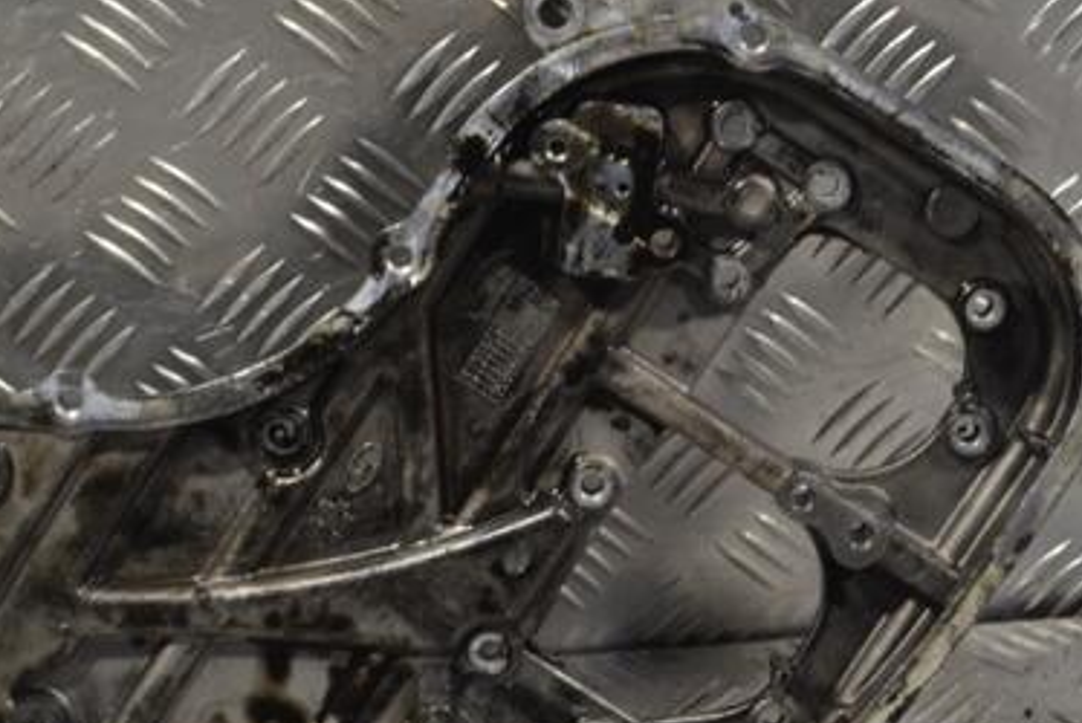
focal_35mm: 125
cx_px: 341
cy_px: 466
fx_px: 3760
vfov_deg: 11.0
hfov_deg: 16.3
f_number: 5.6
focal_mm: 52
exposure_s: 1/60
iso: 400
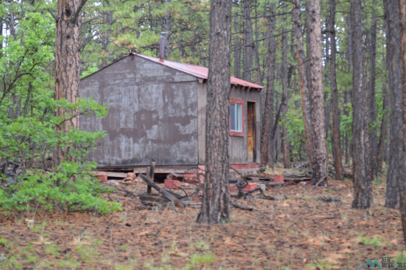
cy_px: 135
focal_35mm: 82
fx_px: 929
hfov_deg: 24.6
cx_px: 203
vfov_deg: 16.5
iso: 400
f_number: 5.6
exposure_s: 1/60
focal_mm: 55
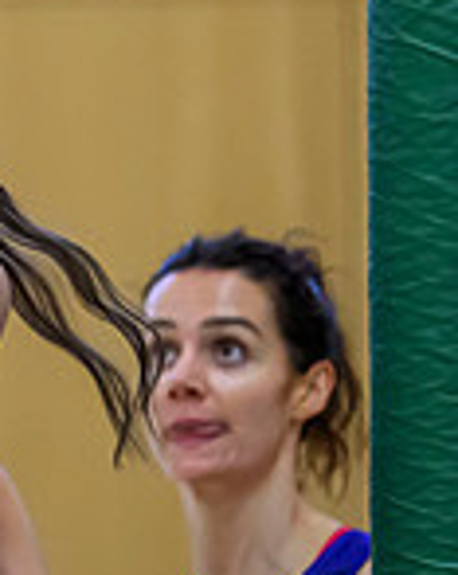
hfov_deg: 2.2
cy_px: -28
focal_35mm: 705
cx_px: -794
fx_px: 11983
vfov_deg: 2.7
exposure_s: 1/1000
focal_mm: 140
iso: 4000
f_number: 3.2
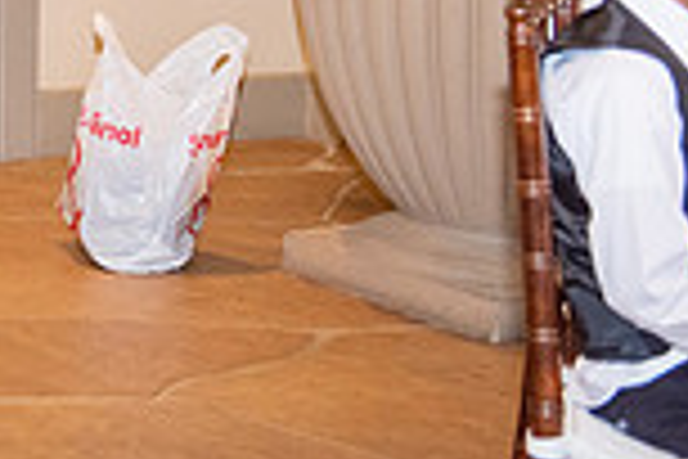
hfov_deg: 12.0
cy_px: -218
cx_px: -499
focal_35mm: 159
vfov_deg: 8.5
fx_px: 3038
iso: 1600
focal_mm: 42
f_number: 3.5
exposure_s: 1/125
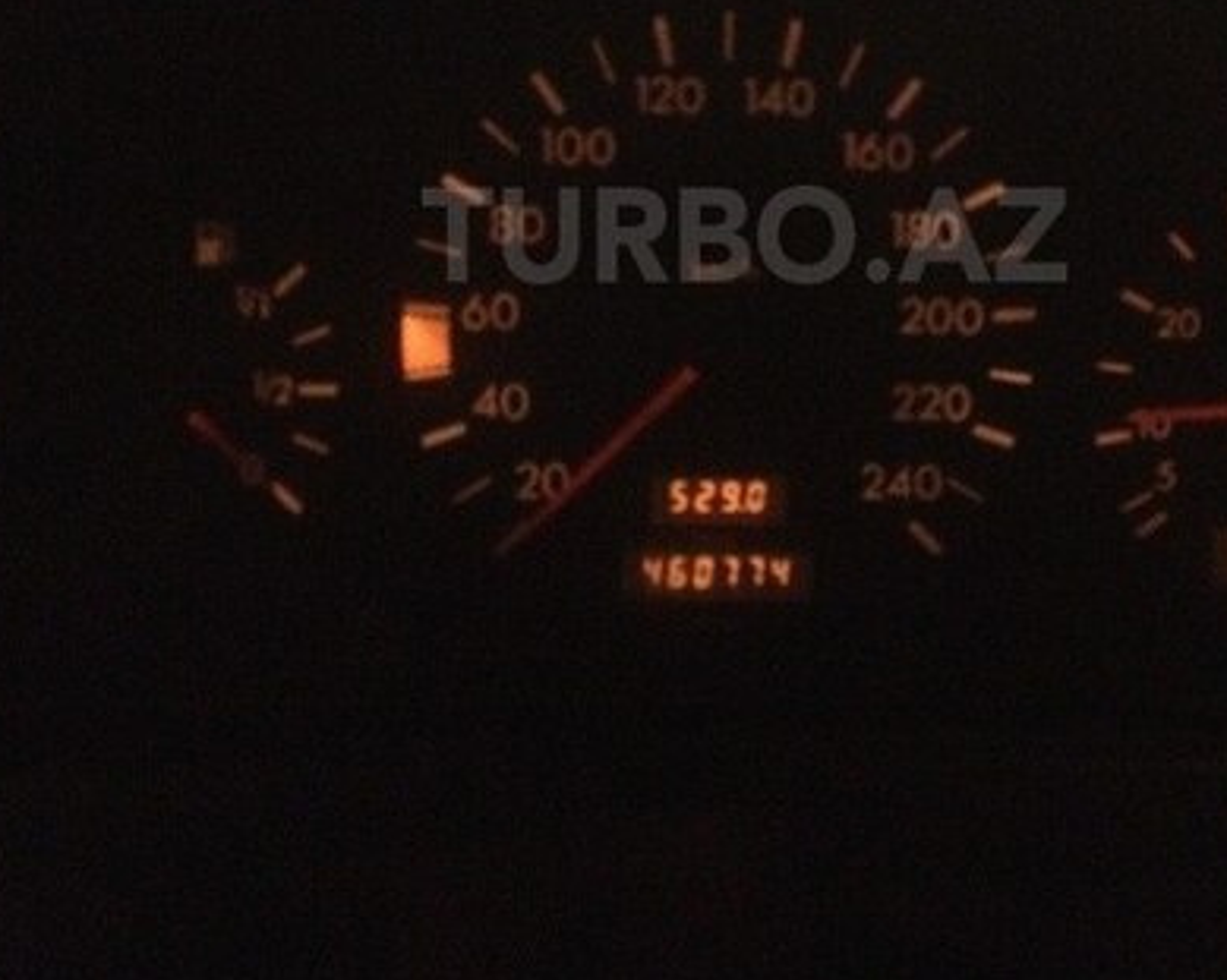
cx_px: 744
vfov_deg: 25.9
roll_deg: -0.7
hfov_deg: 32.4
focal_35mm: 58
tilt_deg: -24.9
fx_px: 2106
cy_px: 235
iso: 800
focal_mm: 4.28
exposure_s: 1/16
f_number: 2.4
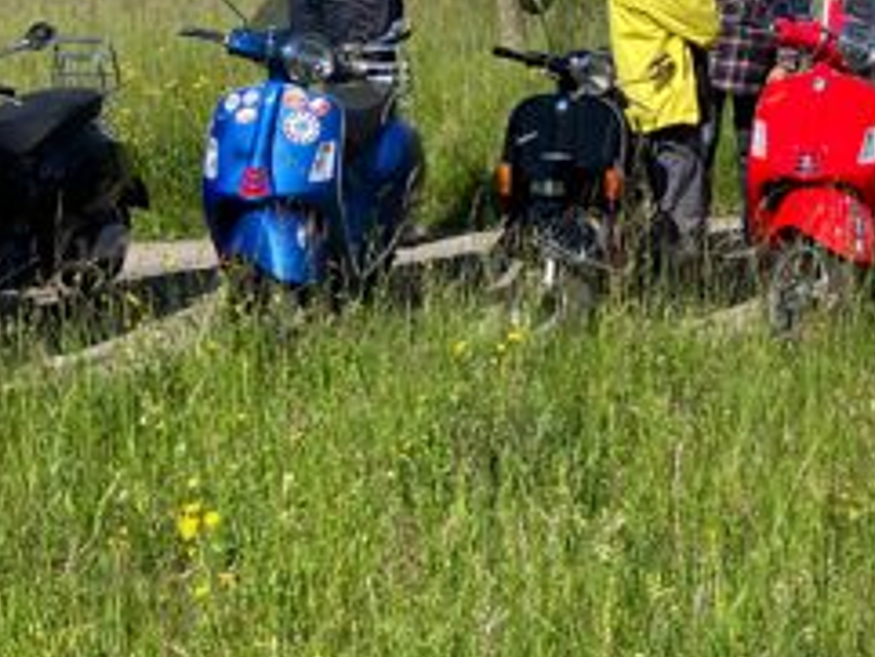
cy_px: 209
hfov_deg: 33.1
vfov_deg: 25.1
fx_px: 1467
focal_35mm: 58
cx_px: 545
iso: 32
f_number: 1.8
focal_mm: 3.99
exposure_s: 1/1736
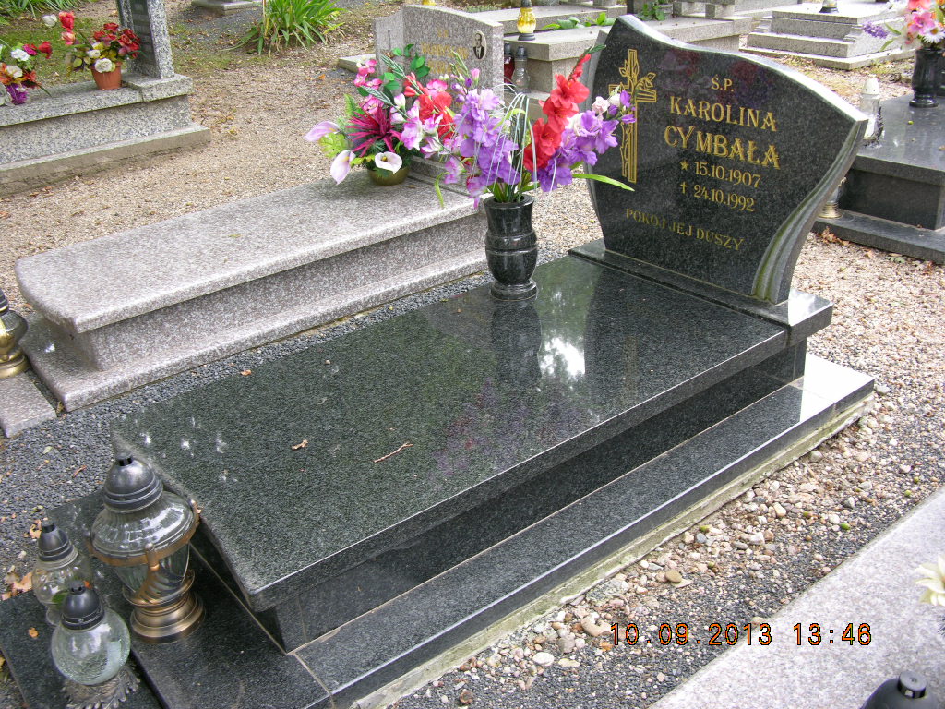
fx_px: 955
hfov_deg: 52.6
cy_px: 354
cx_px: 472
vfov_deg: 40.7
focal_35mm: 35
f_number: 2.8
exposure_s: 1/29.3
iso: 50
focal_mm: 8.9
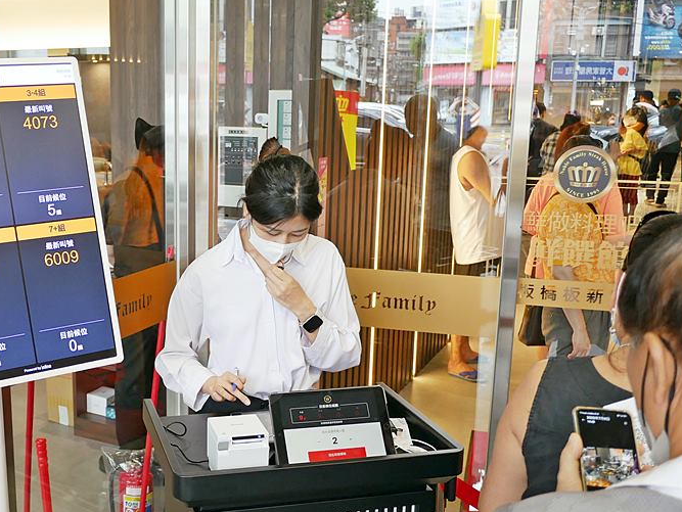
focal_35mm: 42
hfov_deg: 43.6
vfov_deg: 34.4
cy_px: 276
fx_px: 828
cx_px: 190
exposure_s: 1/60
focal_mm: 14
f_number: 2.5
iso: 320
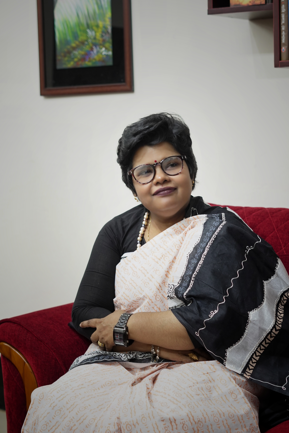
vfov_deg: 27.0
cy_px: 216
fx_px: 903
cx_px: 144
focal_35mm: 75
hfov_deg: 18.2
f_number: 2.8
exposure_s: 1/160
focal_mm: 50
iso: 640
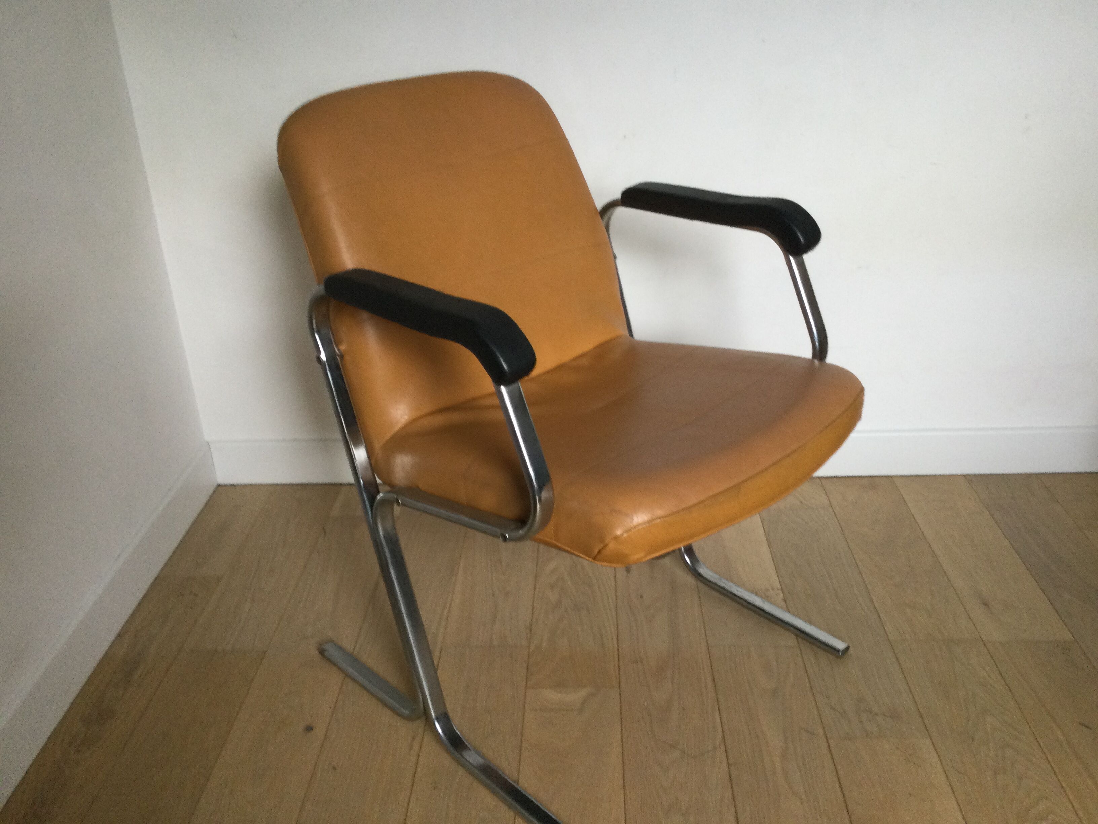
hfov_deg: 58.4
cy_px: 412
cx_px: 549
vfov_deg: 45.4
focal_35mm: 31
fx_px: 983
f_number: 2.4
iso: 100
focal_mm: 3.3
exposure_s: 1/33
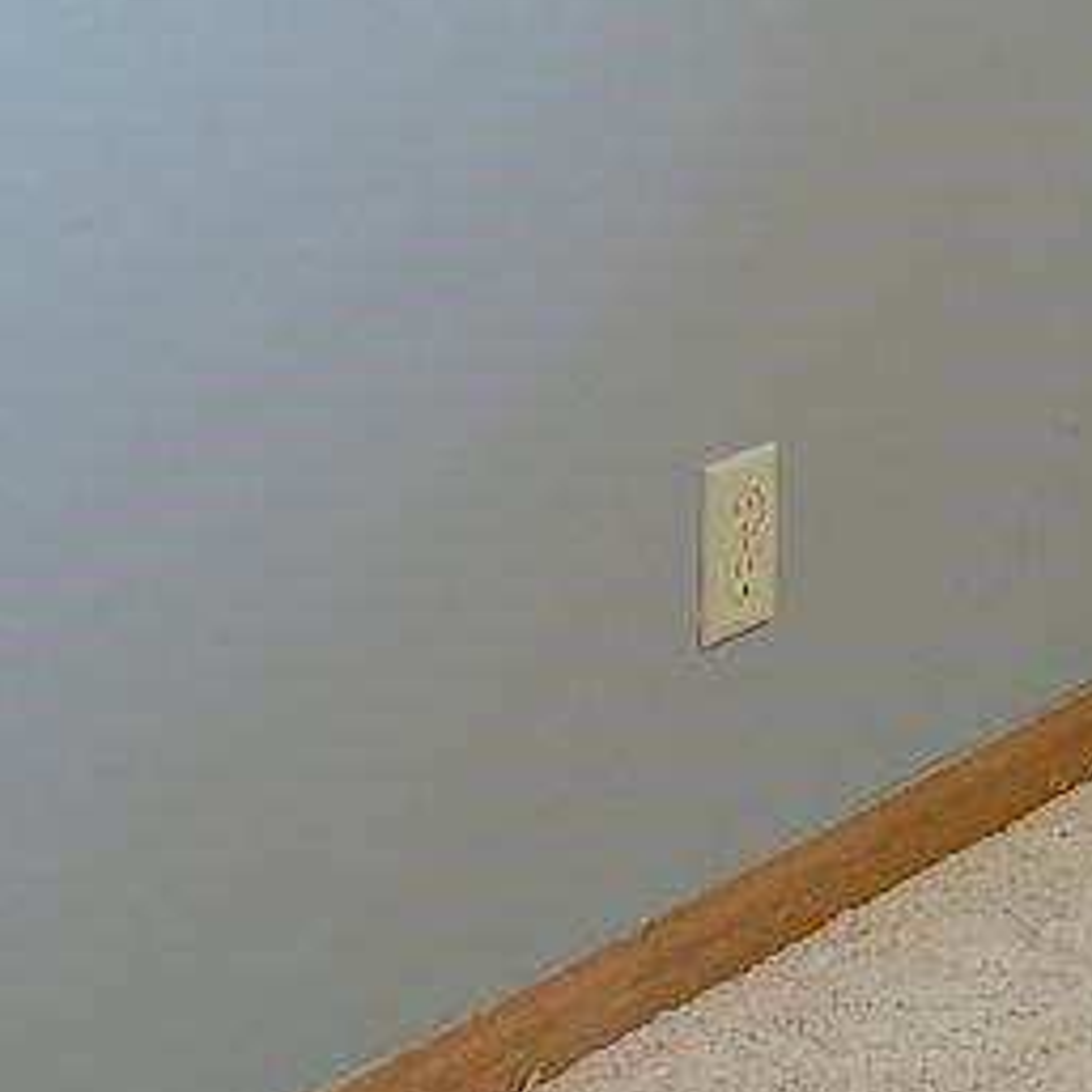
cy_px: -748
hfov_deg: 9.8
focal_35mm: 119
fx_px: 4247
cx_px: 3578
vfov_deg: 13.4
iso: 100
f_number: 8
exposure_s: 1.3
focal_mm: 12
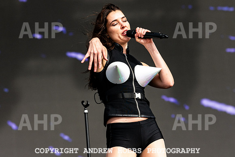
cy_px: 67
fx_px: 1452
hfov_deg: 9.3
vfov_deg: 6.2
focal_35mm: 222
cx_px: 124
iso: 250
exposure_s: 1/5000
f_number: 4.5
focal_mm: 160
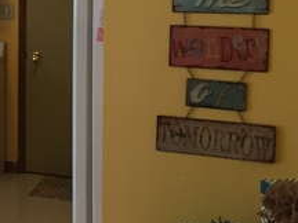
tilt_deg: -3.8
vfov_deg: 16.9
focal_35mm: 86
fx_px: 740
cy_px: 17
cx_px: -121
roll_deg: +0.7
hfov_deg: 20.2
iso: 100
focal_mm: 4.15
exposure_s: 1/30
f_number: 2.2
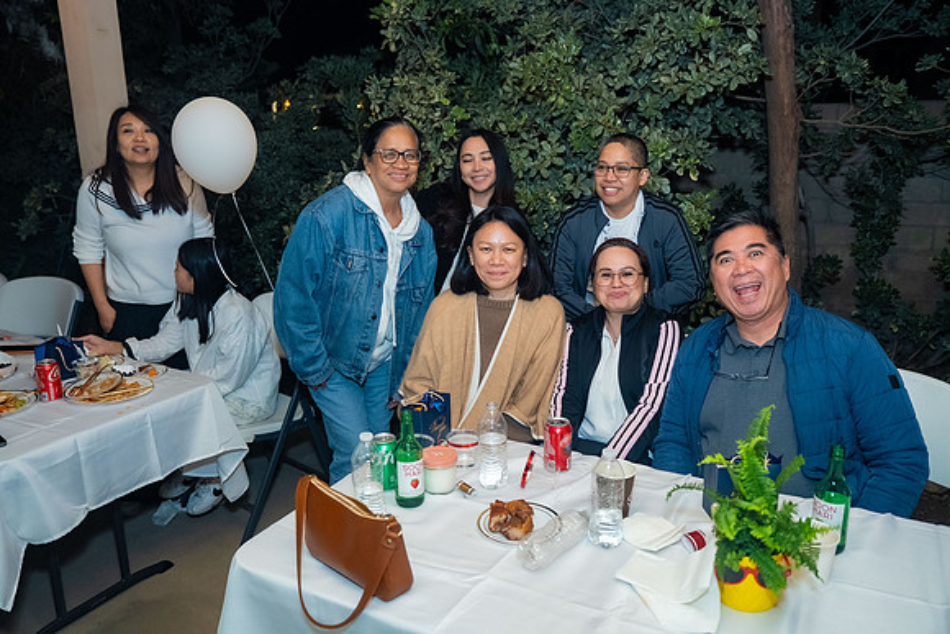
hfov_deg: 65.5
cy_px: 317
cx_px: 475
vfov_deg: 46.4
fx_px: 739
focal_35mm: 28
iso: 1000
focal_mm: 28
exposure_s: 1/160
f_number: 2.8
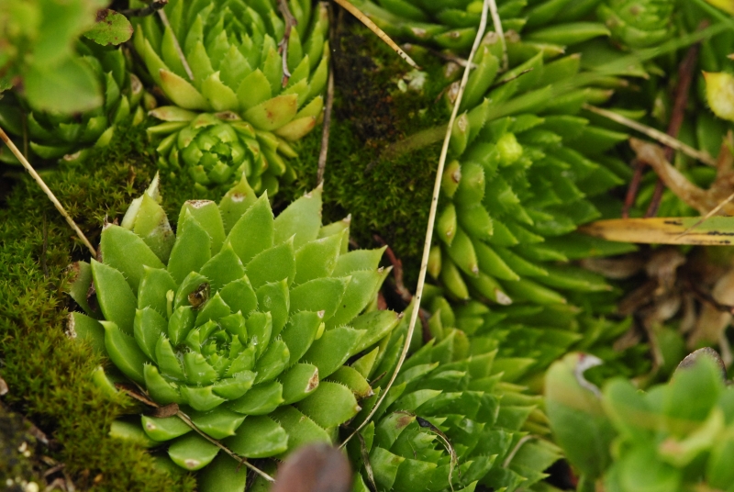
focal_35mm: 128
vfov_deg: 10.8
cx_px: 367
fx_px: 2603
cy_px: 246
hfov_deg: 16.0
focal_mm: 85
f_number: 8
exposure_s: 1/250
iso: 800
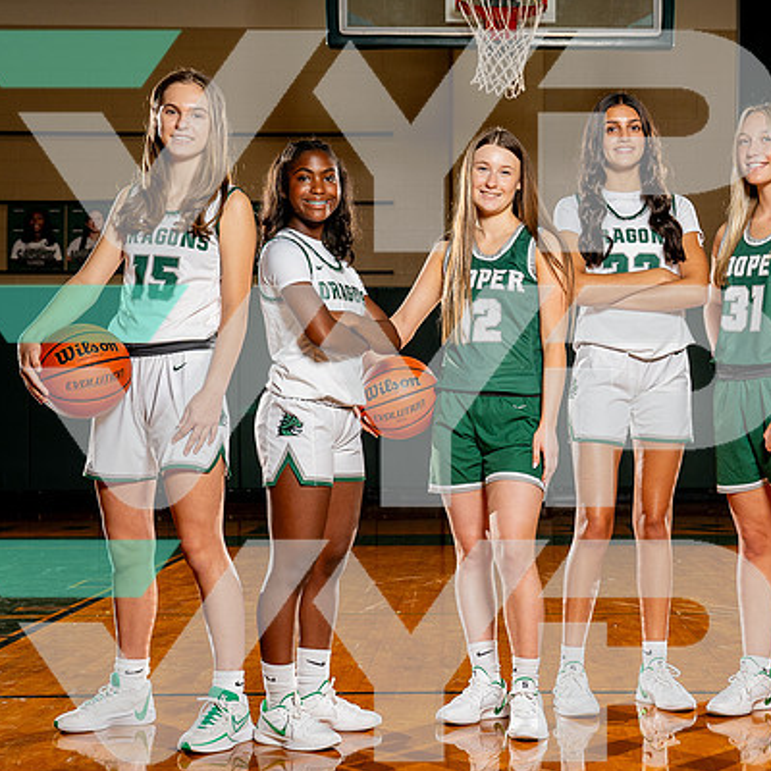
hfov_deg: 23.9
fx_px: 1814
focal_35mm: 72
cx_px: 530
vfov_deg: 24.0
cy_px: 339
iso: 160
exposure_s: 1/250
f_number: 5.6
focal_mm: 44
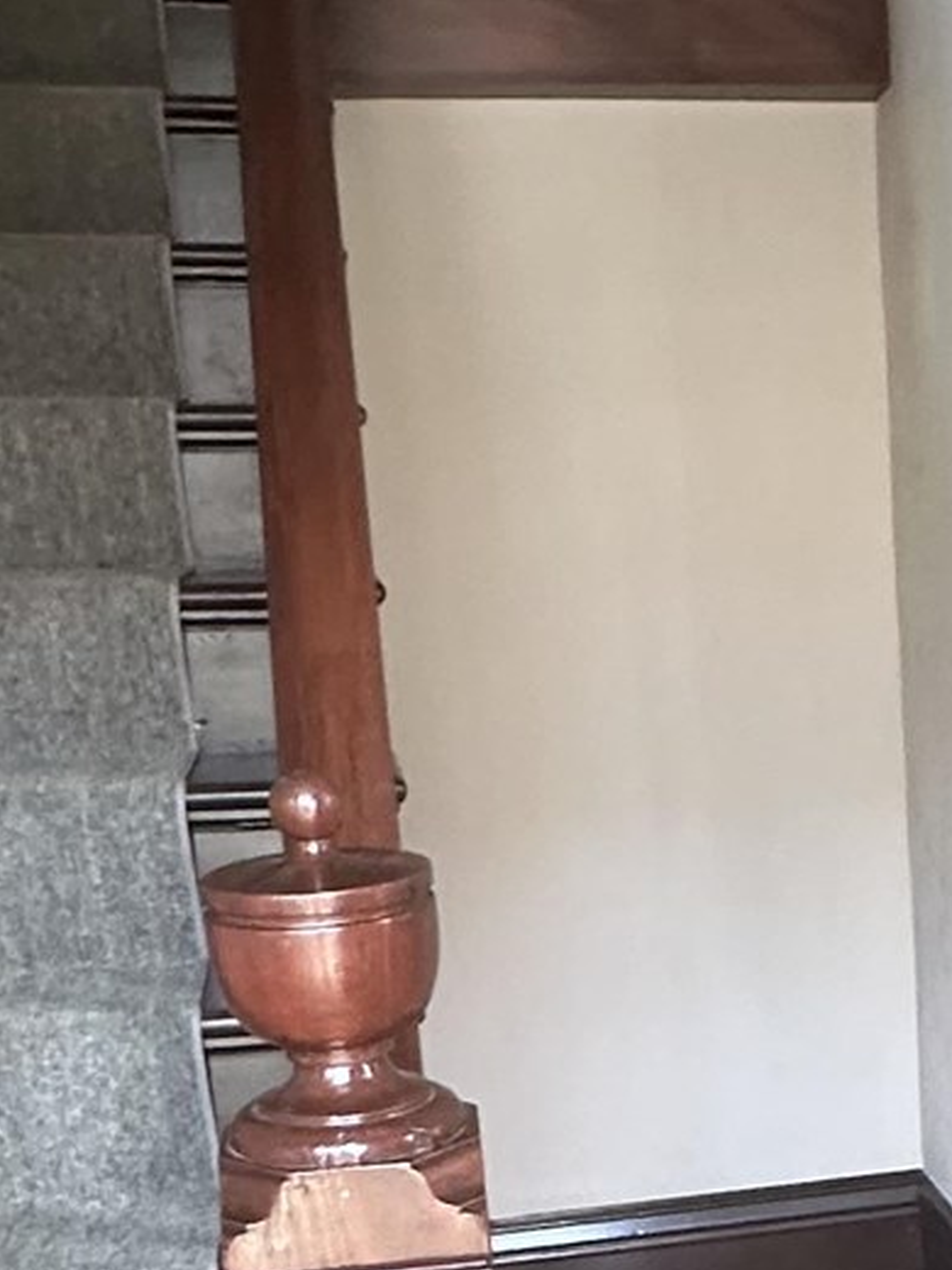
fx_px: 2273
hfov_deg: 22.6
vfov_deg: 29.7
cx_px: 993
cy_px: 1170
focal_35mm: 62
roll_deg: +3.5
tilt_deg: -15.9
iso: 320
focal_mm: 2.22
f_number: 2.2
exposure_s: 1/68
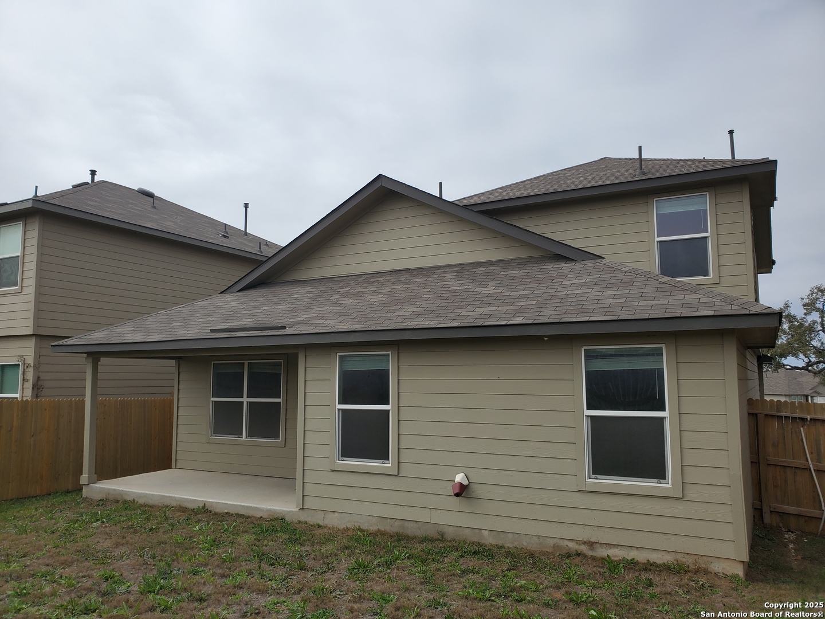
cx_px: 412
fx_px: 620
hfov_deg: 67.3
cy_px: 310
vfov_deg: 53.1
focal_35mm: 26
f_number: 2.4
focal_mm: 4.3
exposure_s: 1/2277
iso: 50
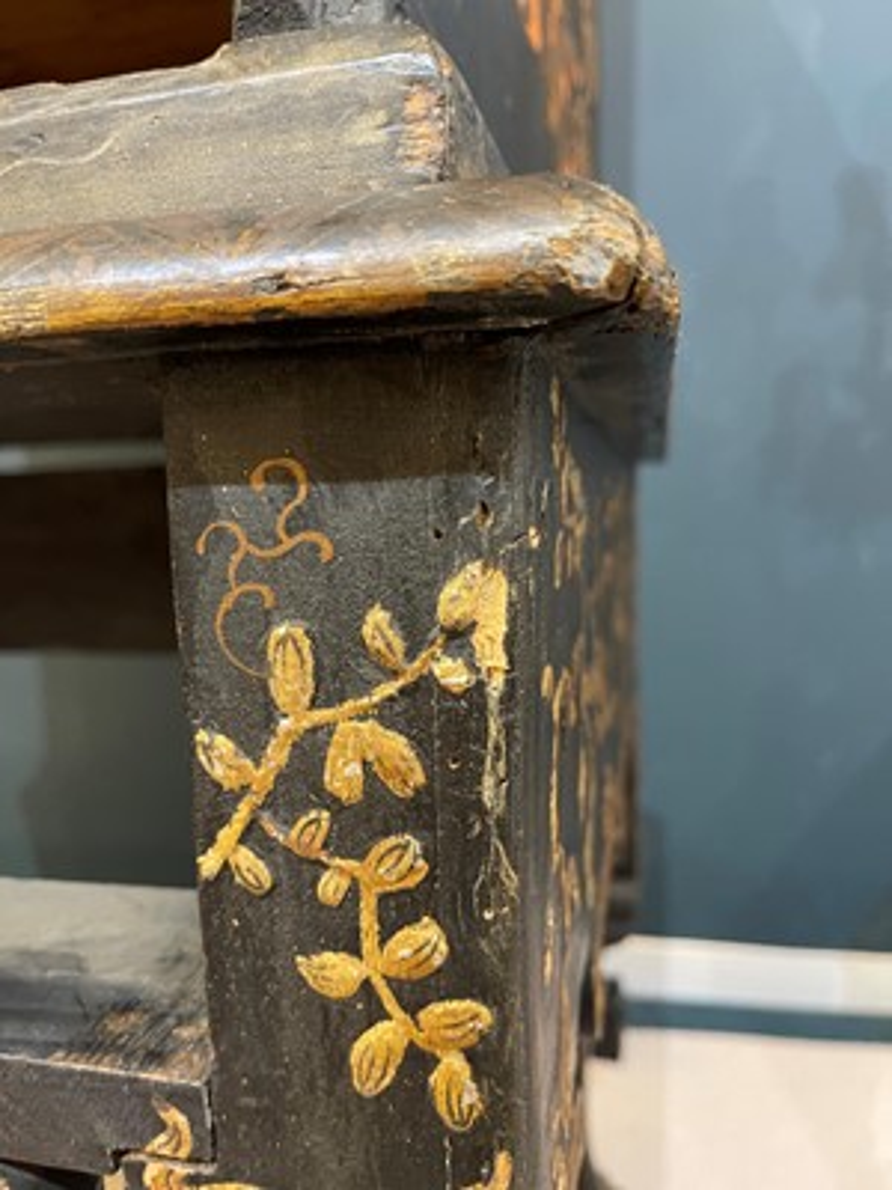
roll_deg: +0.7
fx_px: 859
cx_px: 446
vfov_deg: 69.4
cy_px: 595
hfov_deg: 54.9
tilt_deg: -5.1
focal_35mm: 25
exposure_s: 1/33
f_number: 1.6
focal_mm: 5.1
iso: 400
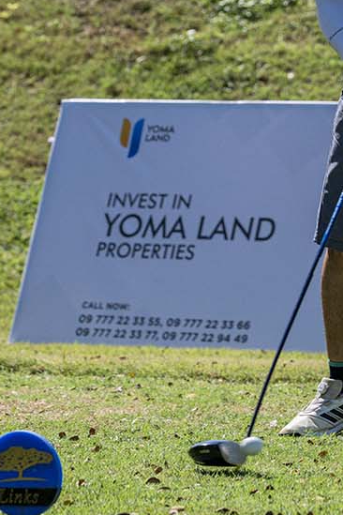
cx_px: 345
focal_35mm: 315
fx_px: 4502
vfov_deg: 6.5
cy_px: -123
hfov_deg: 4.4
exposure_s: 1/4000
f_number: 4
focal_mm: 120
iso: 500
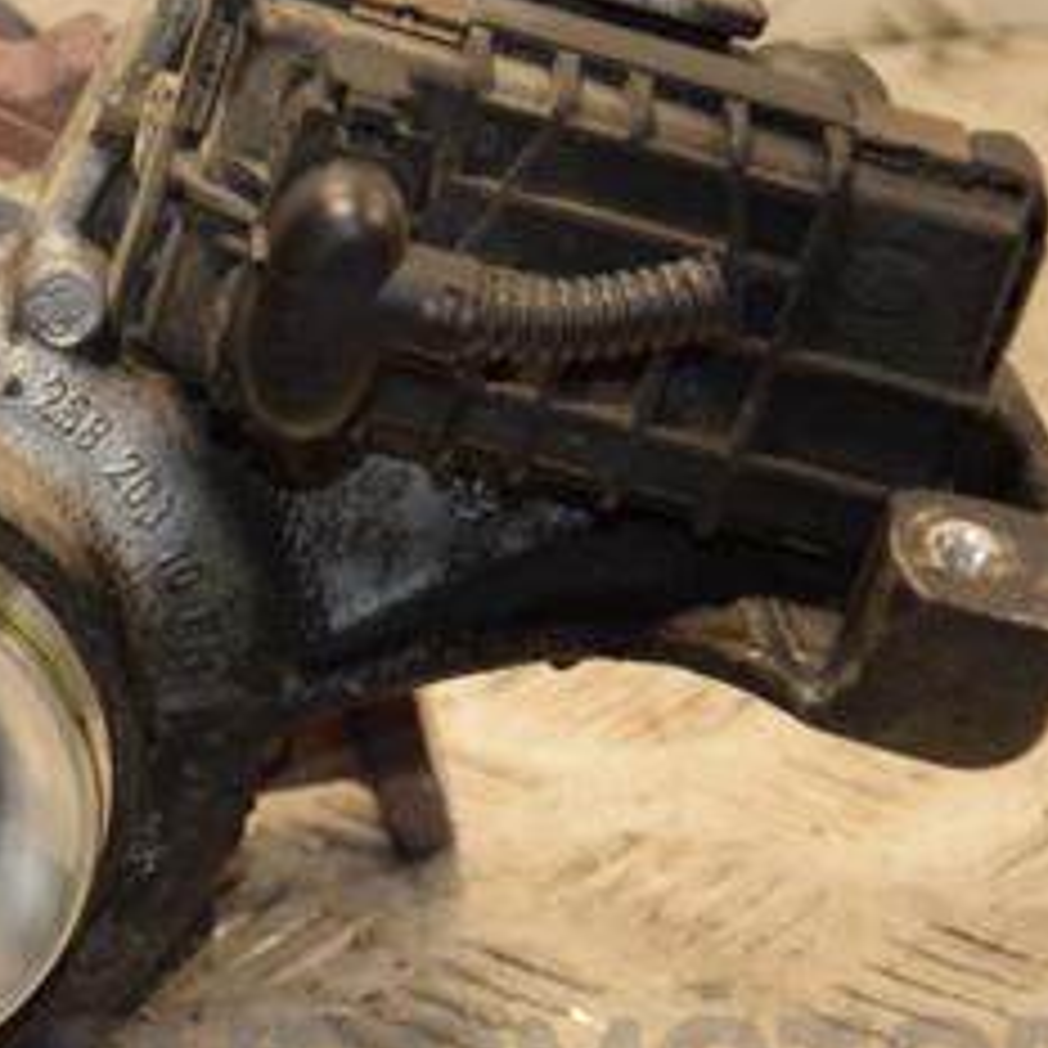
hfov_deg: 6.3
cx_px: -36
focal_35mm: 279
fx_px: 9560
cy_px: 486
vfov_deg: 6.3
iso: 800
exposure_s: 1/125
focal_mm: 85
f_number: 5.6
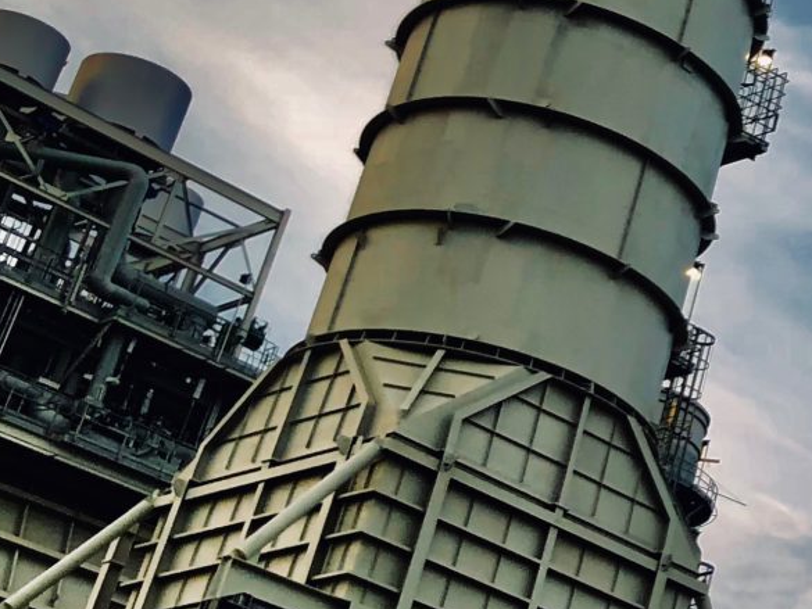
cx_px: 1399
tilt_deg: +29.5
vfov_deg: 15.1
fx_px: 2299
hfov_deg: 17.0
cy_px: 282
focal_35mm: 98
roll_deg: -6.1
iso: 20
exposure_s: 1/201
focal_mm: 3.99
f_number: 1.8
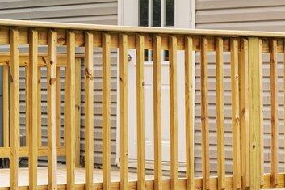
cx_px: 111
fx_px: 1424
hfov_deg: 11.4
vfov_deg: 7.6
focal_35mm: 180
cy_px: 70
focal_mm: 31
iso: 200
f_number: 4
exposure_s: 1/500
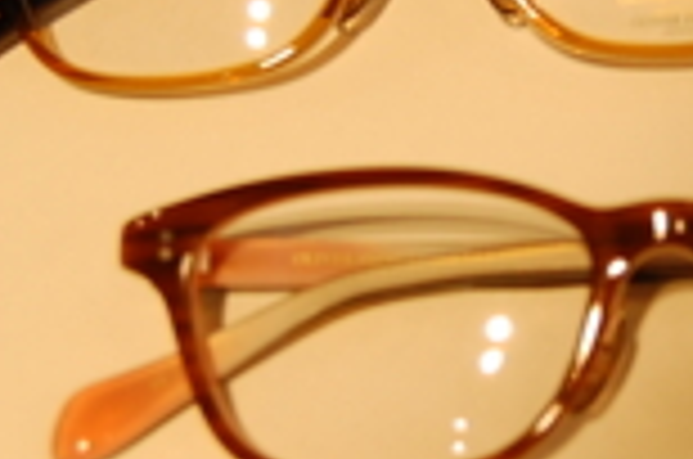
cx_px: 526
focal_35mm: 112
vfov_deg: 12.2
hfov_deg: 18.2
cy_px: 189
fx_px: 2152
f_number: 3.5
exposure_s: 1/60
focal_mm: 18
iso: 200
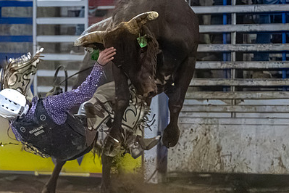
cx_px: 131
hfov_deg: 3.7
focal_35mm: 552
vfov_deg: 2.5
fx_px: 4431
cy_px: 59
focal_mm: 180
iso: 6400
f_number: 2.8
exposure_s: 1/800
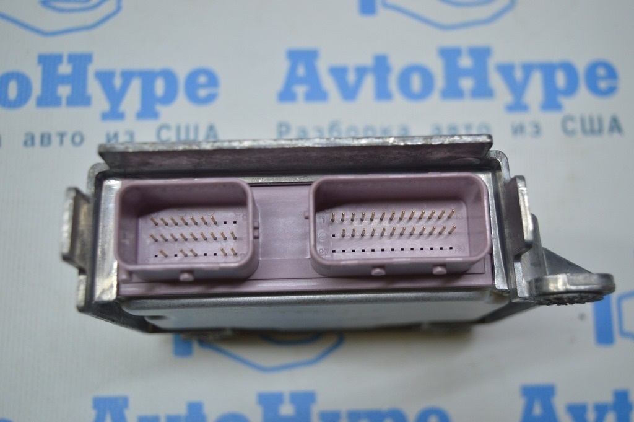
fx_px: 818
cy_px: 211
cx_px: 317
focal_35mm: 46
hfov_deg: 42.4
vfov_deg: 28.9
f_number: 4.2
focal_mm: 31
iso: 400
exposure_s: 1/100
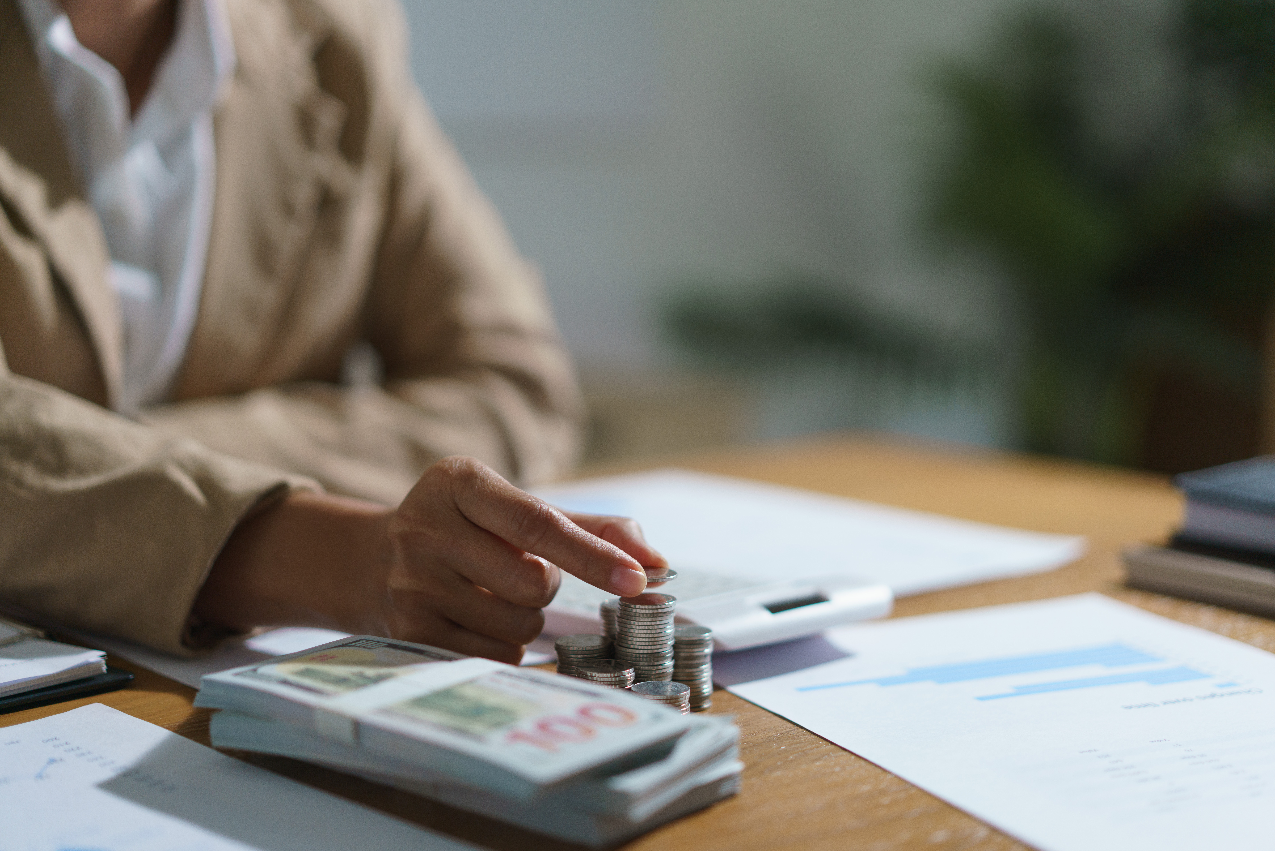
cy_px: 426
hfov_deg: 36.2
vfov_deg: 24.6
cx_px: 638
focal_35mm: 55
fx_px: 1948
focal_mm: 55
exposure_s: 1/640
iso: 320
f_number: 1.8
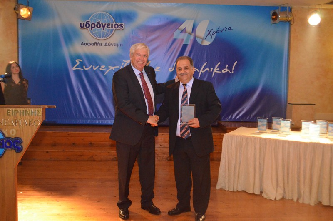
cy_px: 110
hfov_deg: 53.2
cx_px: 166
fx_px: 332
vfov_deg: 36.7
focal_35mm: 36
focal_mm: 24
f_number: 4
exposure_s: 1/180
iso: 6400
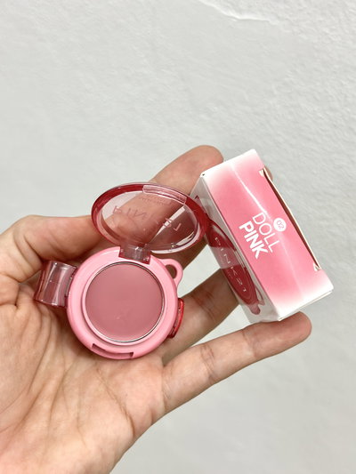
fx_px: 658
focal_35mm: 48
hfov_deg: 30.3
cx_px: 178
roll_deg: +1.1
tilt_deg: -41.3
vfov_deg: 39.6
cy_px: 237
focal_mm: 6.86
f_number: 1.78
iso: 160
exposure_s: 1/100
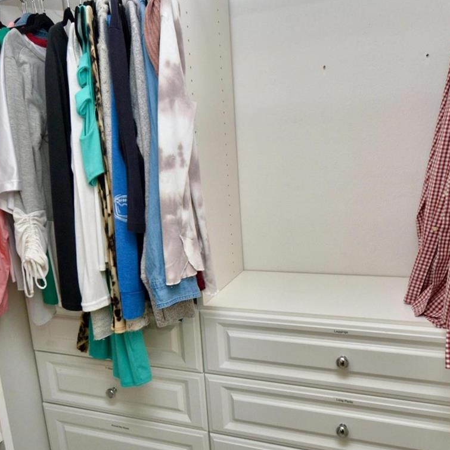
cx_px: 229
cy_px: 248
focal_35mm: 27
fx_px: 397
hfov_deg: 59.1
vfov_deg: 58.9
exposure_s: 1/60
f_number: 8
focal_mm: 10
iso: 640
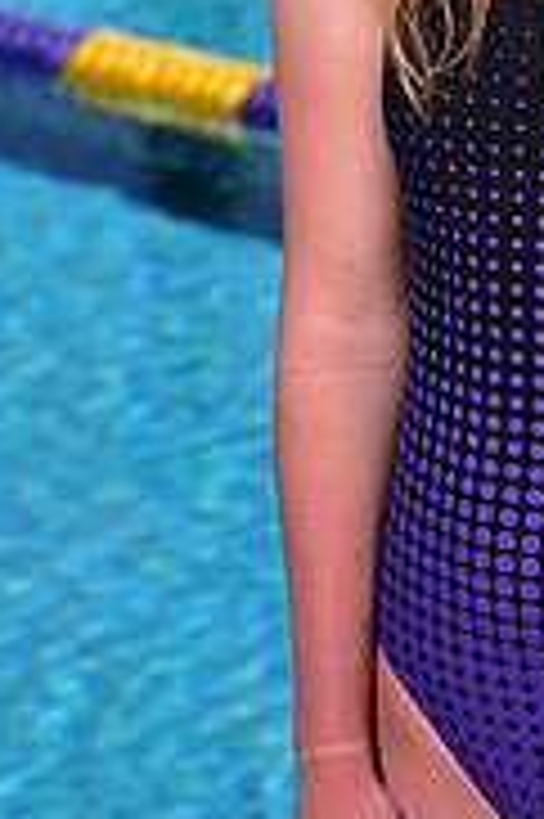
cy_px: -252
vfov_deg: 4.3
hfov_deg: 2.9
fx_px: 10877
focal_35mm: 479
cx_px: 614
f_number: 9
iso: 80
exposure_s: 1/250
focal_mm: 150
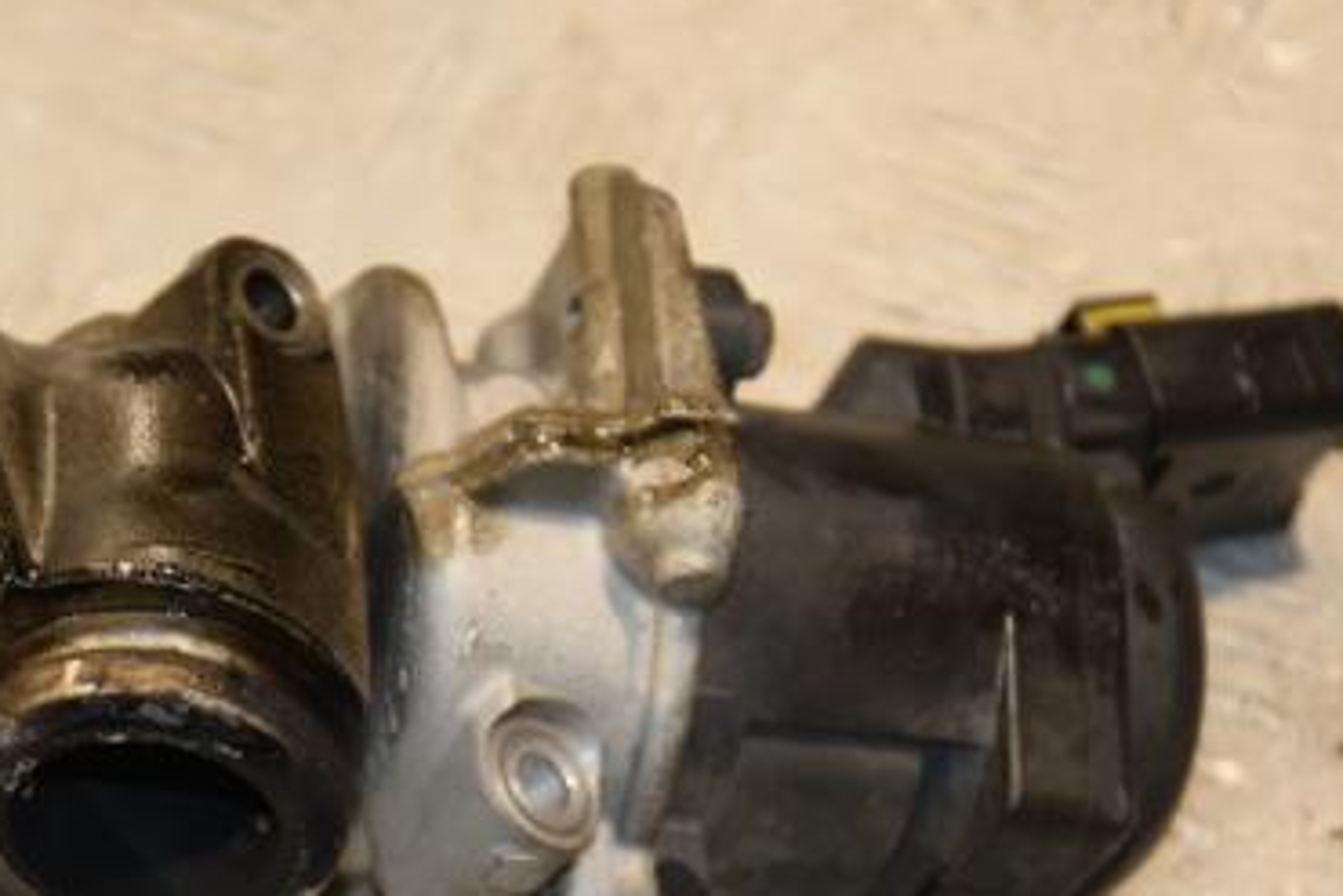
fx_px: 7718
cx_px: 436
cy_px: 704
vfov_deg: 6.6
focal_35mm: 207
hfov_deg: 9.9
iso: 800
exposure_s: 1/125
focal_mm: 85
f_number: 5.6
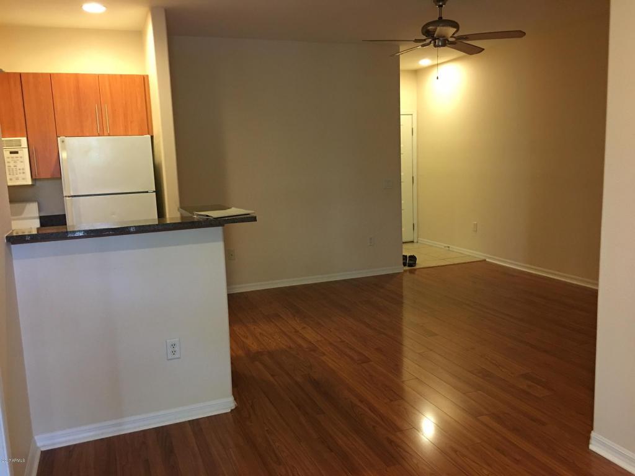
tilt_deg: -8.5
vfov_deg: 48.2
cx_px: 318
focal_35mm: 29
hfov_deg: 61.7
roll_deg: +2.4
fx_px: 532
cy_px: 238
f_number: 2.2
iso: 100
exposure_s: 1/15
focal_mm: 4.15
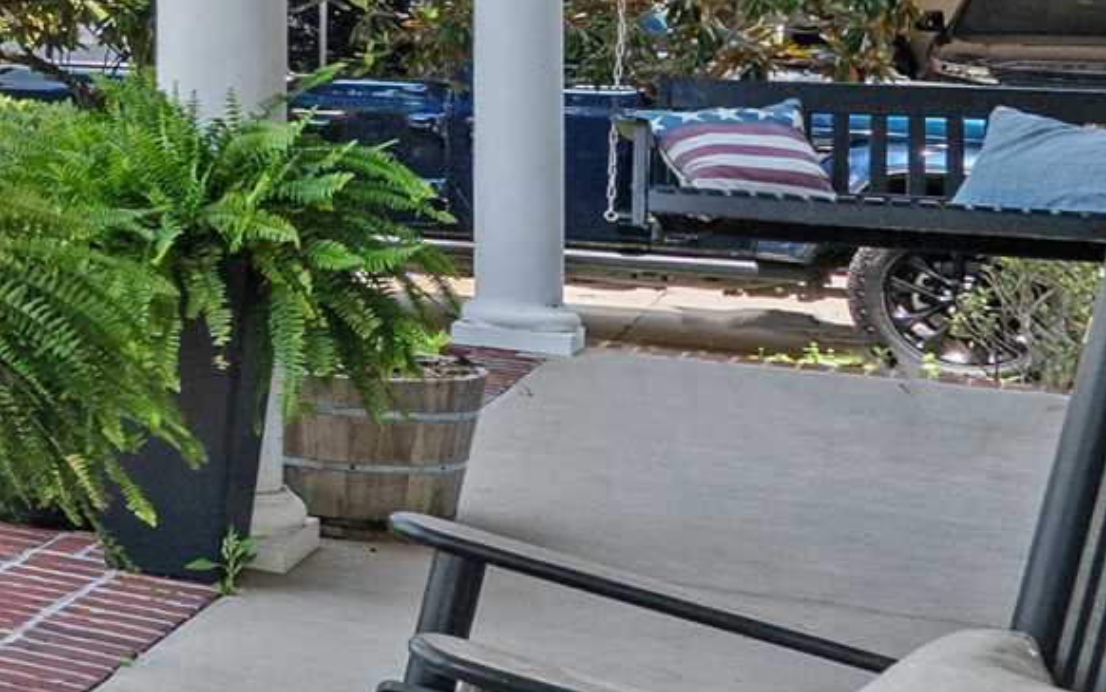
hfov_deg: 16.4
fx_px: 2593
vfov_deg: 14.9
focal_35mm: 86
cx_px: -1279
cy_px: -32
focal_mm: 16
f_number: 8
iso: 320
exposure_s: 1/60
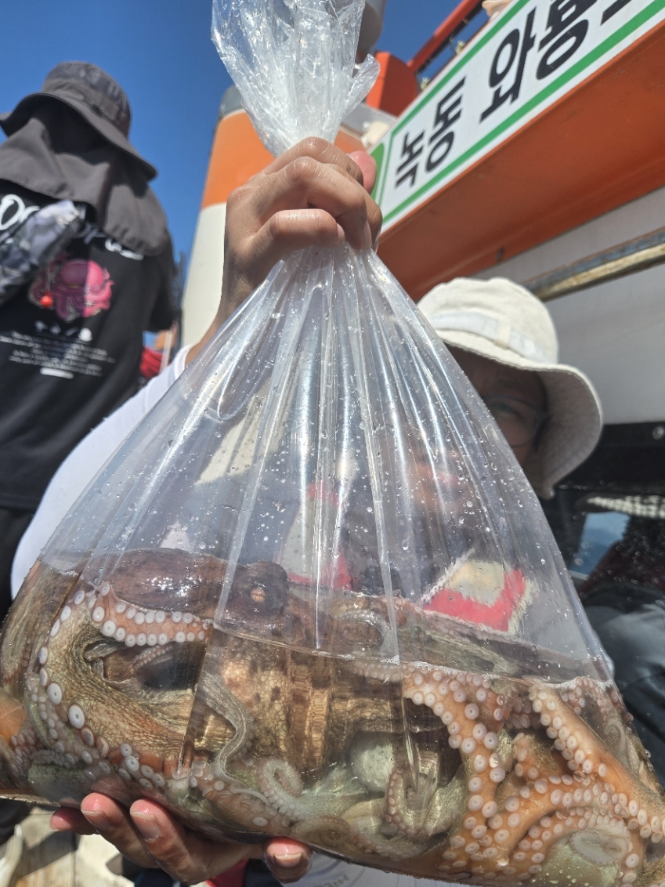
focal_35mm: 26
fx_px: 666
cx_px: 334
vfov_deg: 67.2
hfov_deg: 53.1
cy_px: 483
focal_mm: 5.4
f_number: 1.8
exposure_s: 1/2921
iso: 40
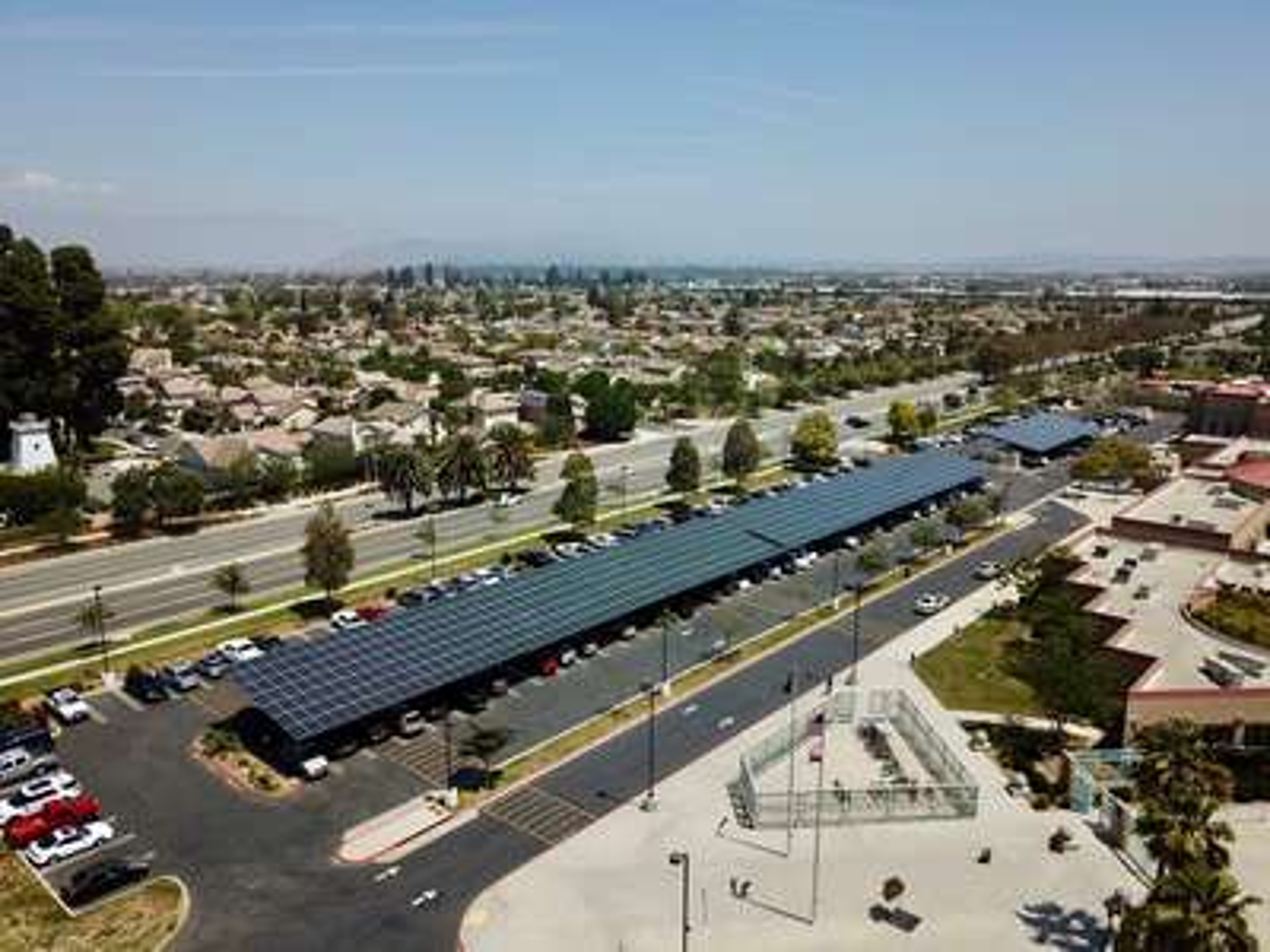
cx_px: 635
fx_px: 954
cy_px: 476
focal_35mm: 26
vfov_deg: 53.1
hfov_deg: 67.3
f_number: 2.2
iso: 100
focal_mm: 4.73
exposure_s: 1/2008
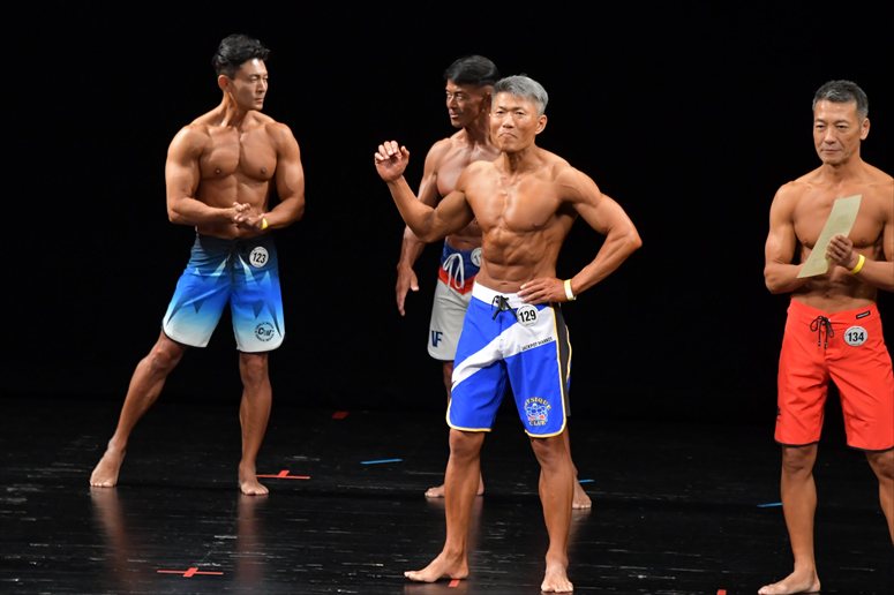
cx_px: 447
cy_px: 298
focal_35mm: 285
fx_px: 7074
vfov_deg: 4.8
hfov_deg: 7.2
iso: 3200
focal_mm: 190
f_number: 5.6
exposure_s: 1/400
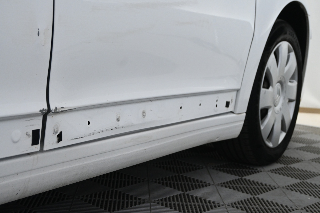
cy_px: 106
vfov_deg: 22.1
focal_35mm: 62
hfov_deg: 32.6
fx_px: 547
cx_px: 160
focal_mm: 41
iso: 1600
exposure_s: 1/30
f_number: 5.6
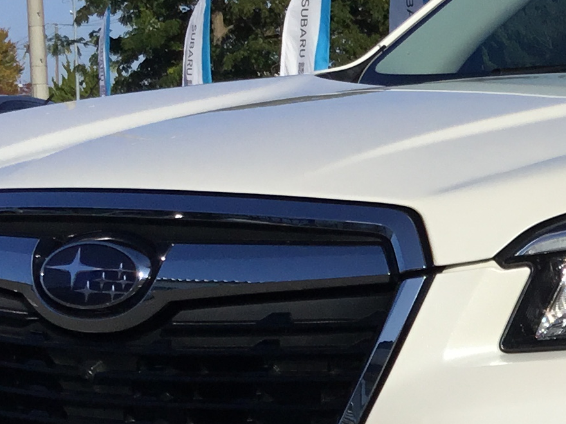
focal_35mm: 115
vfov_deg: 12.8
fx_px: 1880
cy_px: 369
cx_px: 697
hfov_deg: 16.4
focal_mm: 3.3
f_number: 2.4
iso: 25
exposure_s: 1/2469
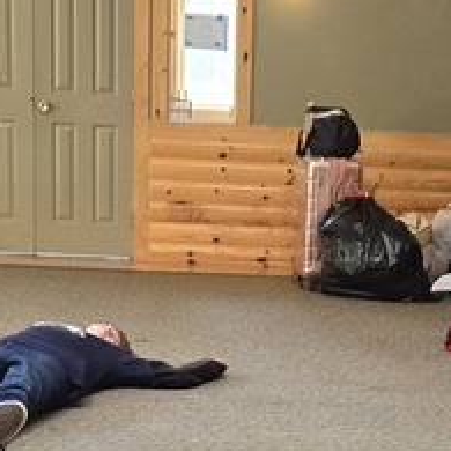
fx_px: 1577
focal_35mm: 107
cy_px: 534
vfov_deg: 15.7
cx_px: 358
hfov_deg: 16.2
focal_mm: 5.4
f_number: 1.8
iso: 320
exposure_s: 1/120
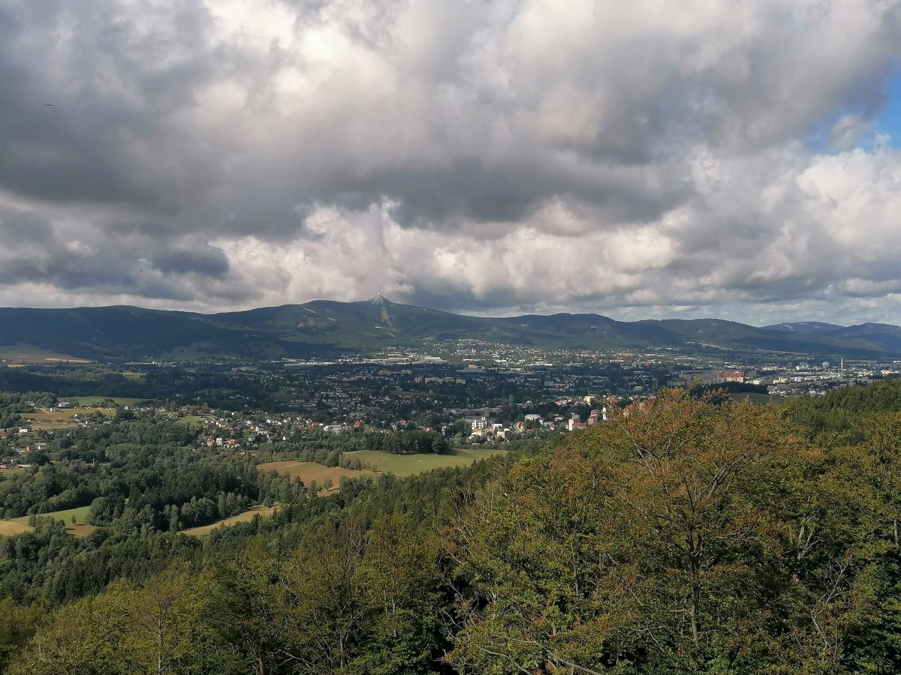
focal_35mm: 39
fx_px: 1015
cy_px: 338
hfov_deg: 47.9
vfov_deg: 36.8
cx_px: 450
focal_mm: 4.75
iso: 50
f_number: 1.8
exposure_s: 1/1689
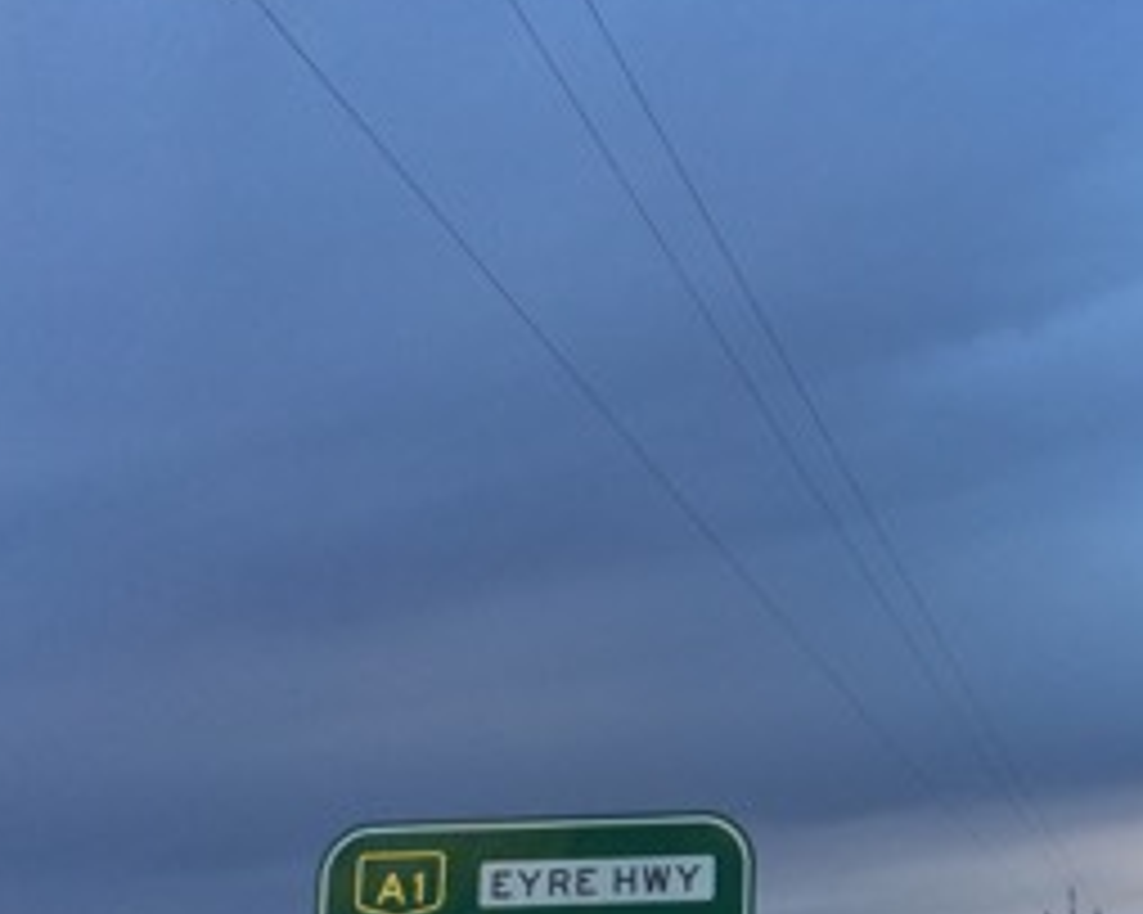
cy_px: 810
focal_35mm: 58
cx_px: 1098
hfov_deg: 30.6
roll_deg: +3.2
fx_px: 1961
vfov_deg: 25.5
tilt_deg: +10.0
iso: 40
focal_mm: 4.15
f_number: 2.2
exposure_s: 1/120
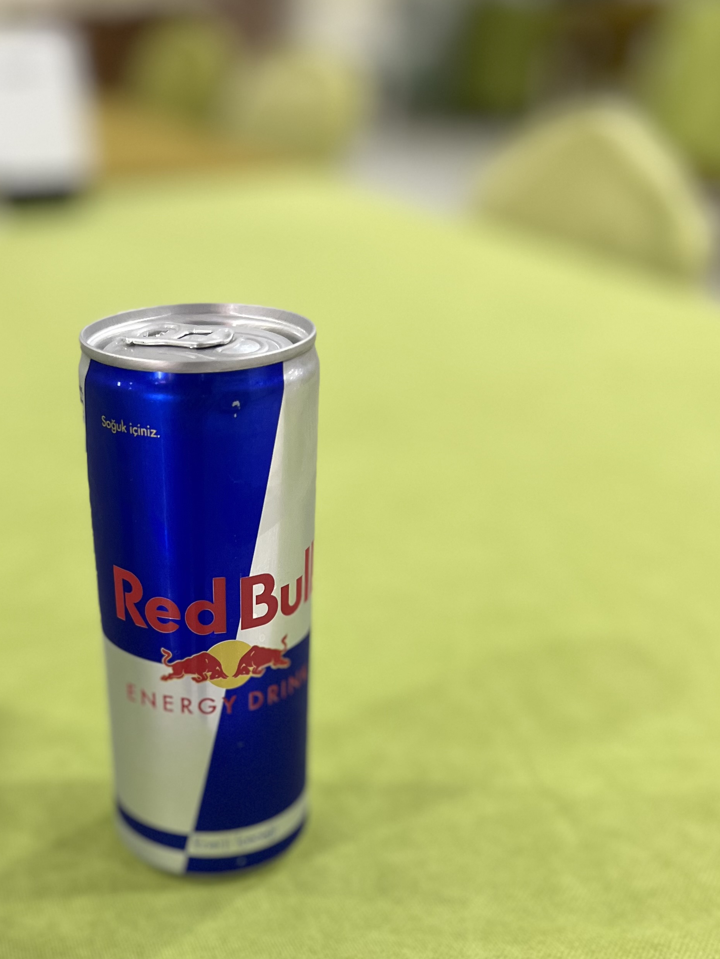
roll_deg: +1.4
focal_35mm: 42
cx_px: 202
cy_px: 718
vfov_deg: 43.4
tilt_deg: -30.9
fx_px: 1165
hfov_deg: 33.8
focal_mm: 5.7
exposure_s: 1/50
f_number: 1.5
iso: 125
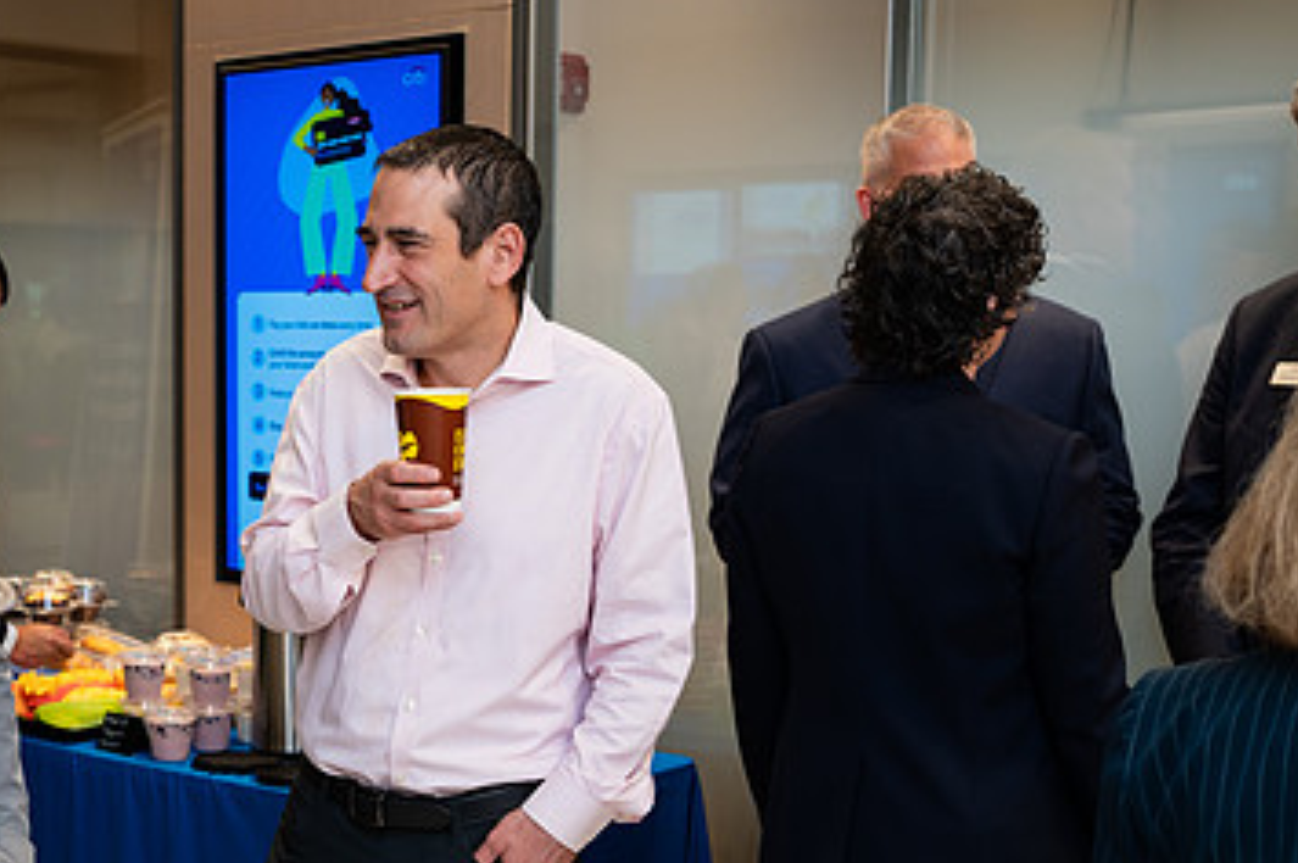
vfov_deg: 22.9
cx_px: 252
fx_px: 2125
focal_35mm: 59
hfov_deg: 33.0
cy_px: 545
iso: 400
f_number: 4
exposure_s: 1/160
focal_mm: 36
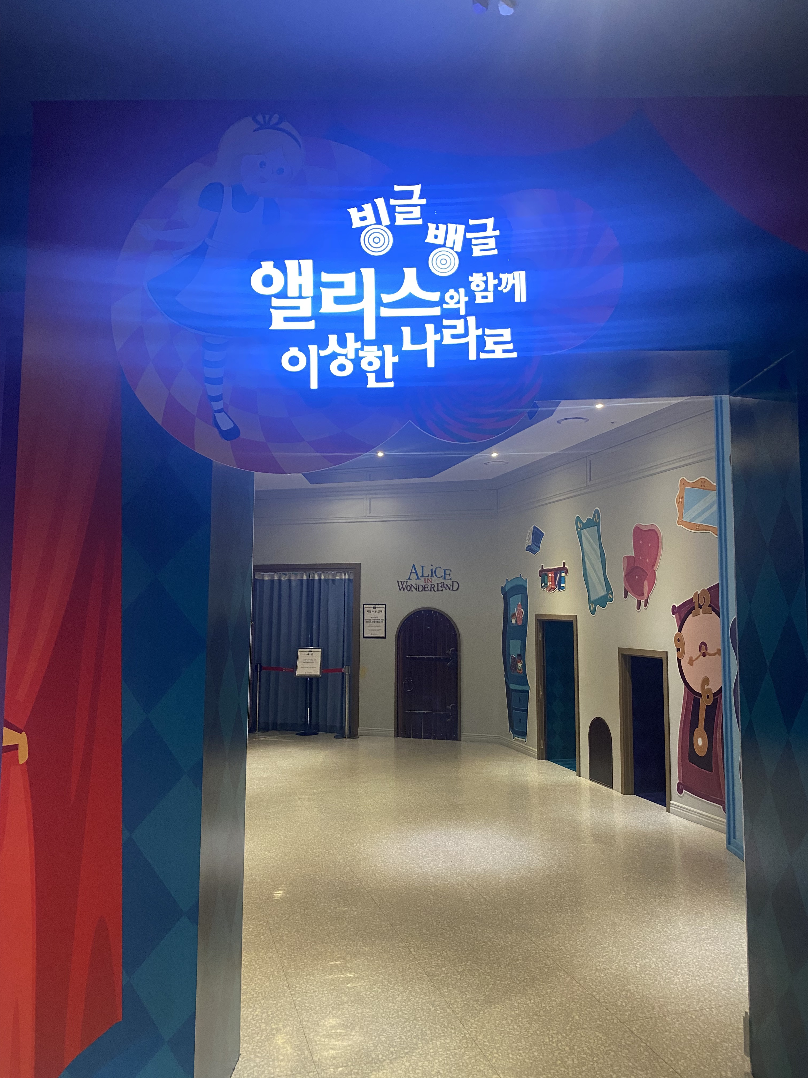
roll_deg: -0.5
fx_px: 809
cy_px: 539
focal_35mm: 26
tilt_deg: +5.0
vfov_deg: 67.3
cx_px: 404
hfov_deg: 53.1
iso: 320
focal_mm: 4.25
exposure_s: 1/60
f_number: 1.8
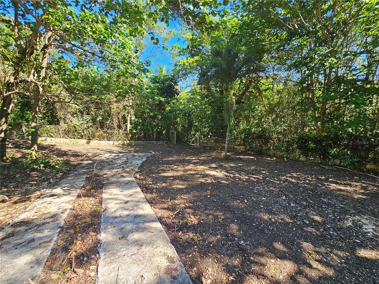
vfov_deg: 89.9
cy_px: 142
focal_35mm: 13
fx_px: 142
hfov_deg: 106.2
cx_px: 190
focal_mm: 2.2
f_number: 2.2
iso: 50
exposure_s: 1/248
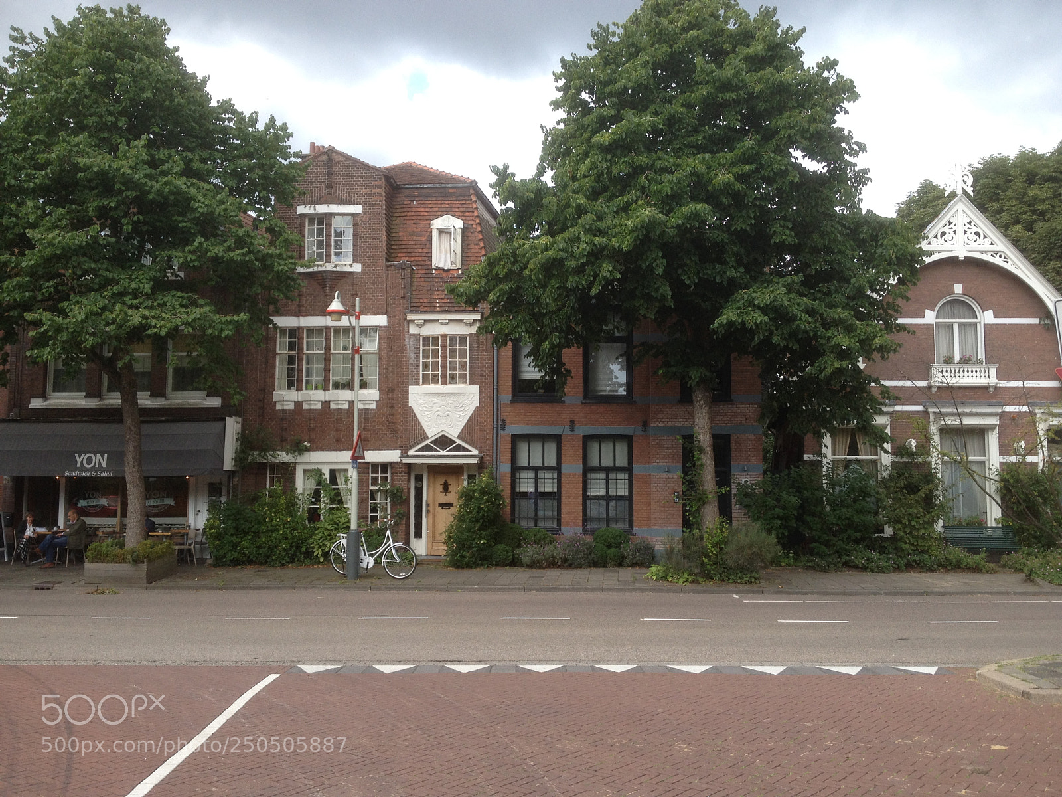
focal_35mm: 35
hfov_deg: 52.6
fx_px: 1074
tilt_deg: +4.5
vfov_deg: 40.7
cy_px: 398
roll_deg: -0.5
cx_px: 531
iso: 50
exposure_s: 1/438
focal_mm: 4.28
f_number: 2.4
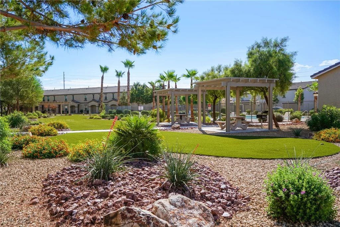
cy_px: 114
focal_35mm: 30
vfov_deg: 43.6
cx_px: 170
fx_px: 283
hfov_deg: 61.9
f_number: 6.3
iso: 200
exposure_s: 1/1000
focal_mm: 30
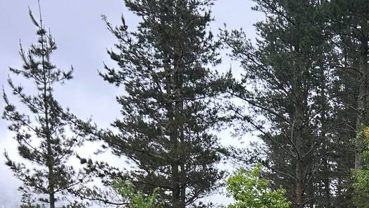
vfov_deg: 13.8
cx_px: 343
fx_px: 812
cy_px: 300
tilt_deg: -4.7
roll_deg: -0.5
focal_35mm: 83
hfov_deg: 24.7
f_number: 1.5
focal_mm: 5.7
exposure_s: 1/213
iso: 50
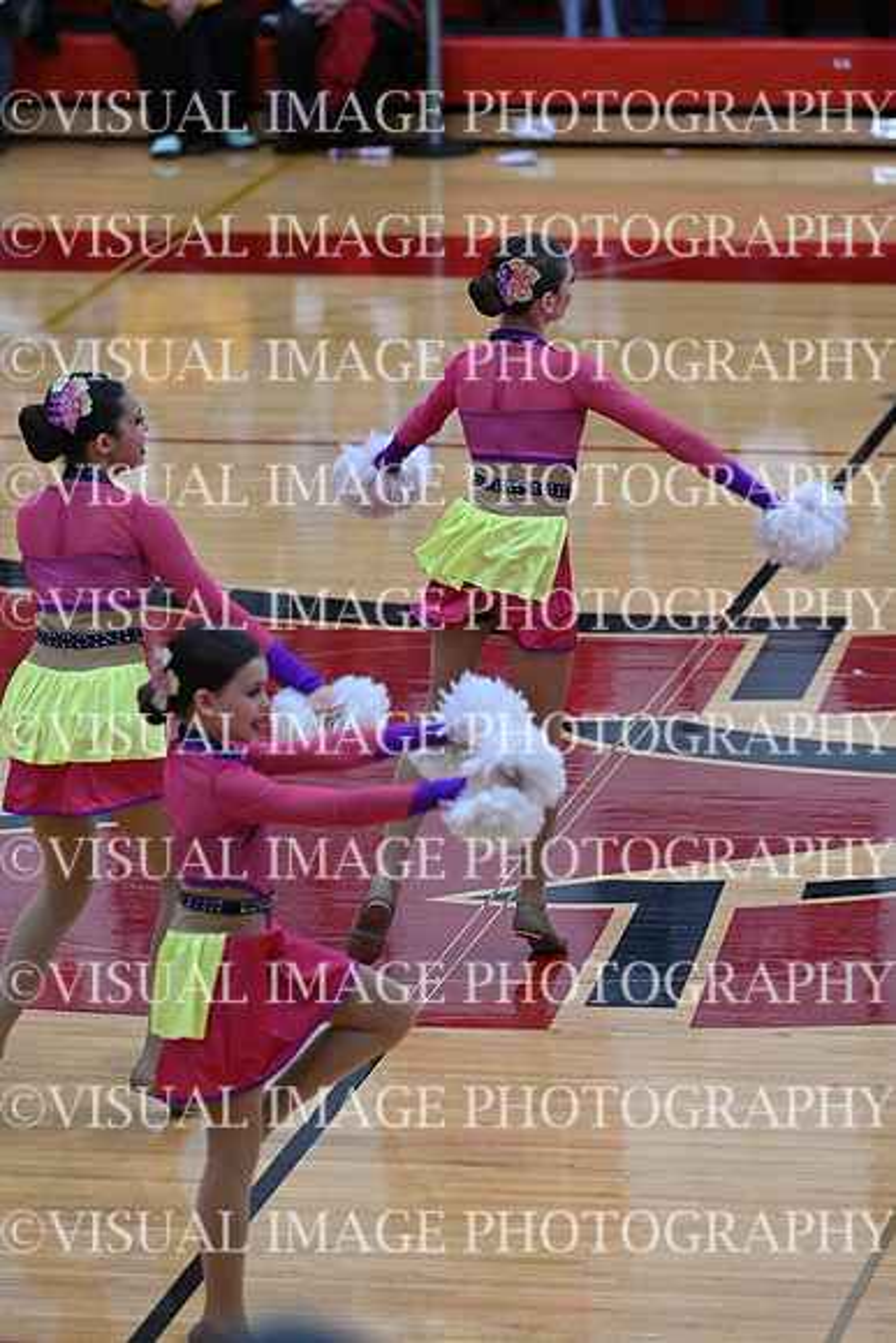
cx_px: 448
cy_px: 672
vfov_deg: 10.3
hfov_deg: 6.9
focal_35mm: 200
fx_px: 7462
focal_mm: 200
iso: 4000
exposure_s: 1/400
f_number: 4
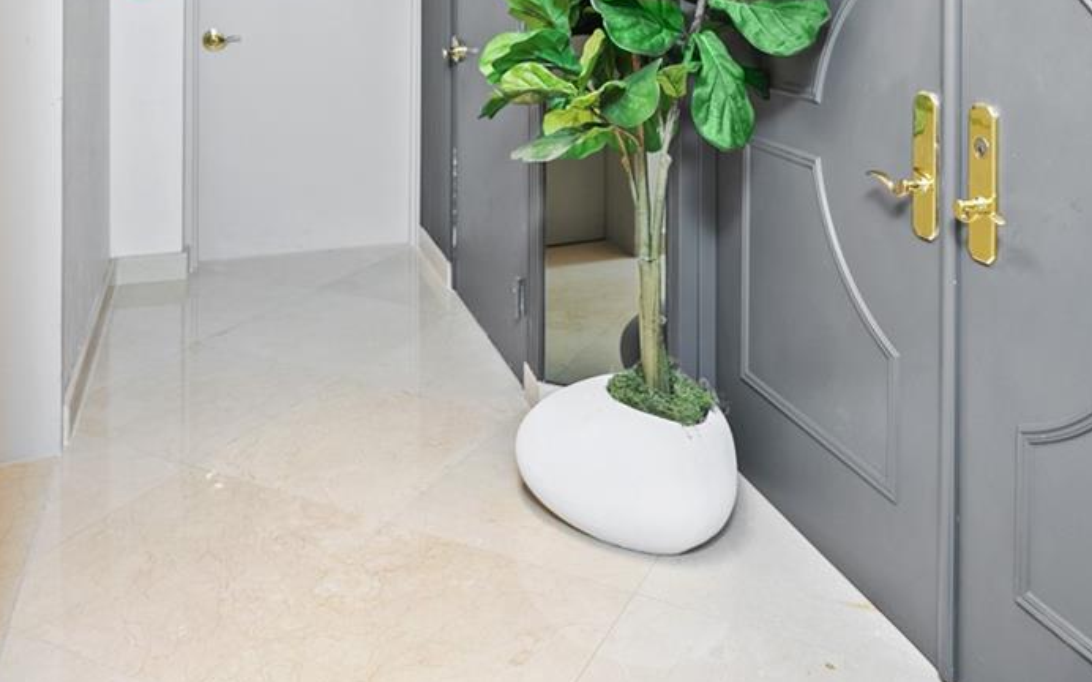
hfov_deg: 58.1
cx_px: 593
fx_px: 982
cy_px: -34
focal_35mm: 33
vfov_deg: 34.1
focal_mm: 14
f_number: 2.8
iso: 1800
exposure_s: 1/13
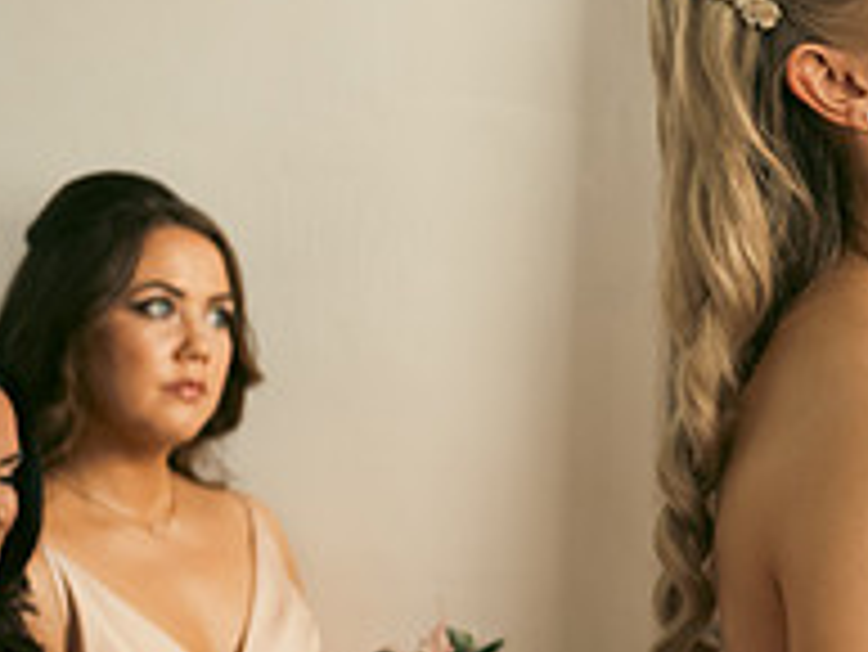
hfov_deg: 12.6
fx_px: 3764
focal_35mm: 150
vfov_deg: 9.9
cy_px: 335
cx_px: 1232
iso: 800
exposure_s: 1/160
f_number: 3.5
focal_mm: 52
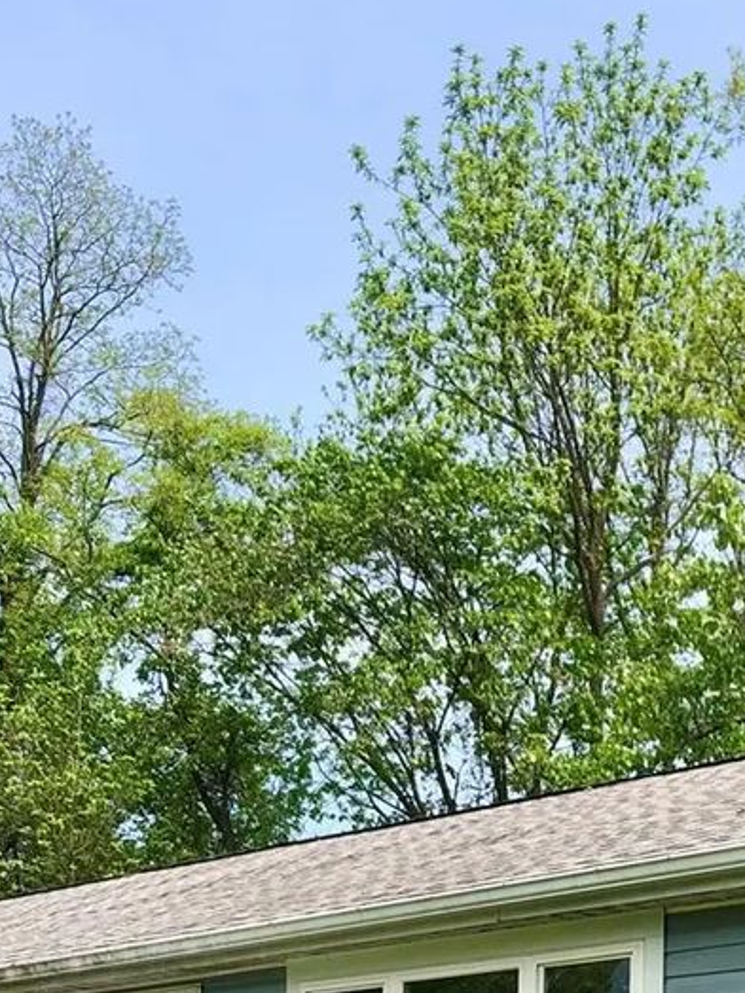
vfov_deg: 25.0
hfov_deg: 19.8
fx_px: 2095
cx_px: 654
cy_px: 1056
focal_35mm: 73
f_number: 1.8
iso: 20
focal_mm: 3.99
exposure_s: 1/1056
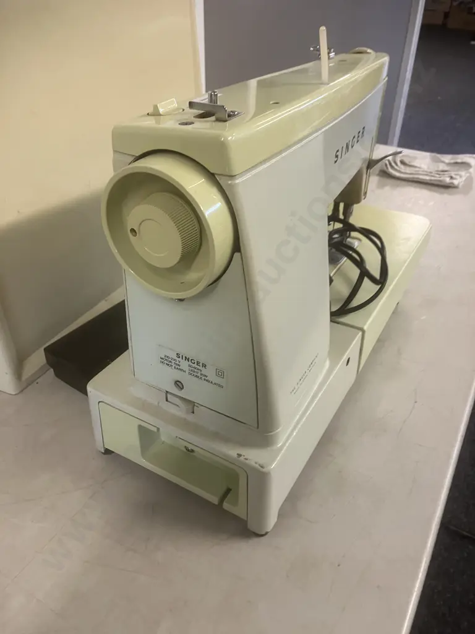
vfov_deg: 63.4
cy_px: 317
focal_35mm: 28
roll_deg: -1.2
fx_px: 512
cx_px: 238
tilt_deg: -34.9
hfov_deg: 49.7
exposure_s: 1/50
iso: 125
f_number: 1.8
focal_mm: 3.99
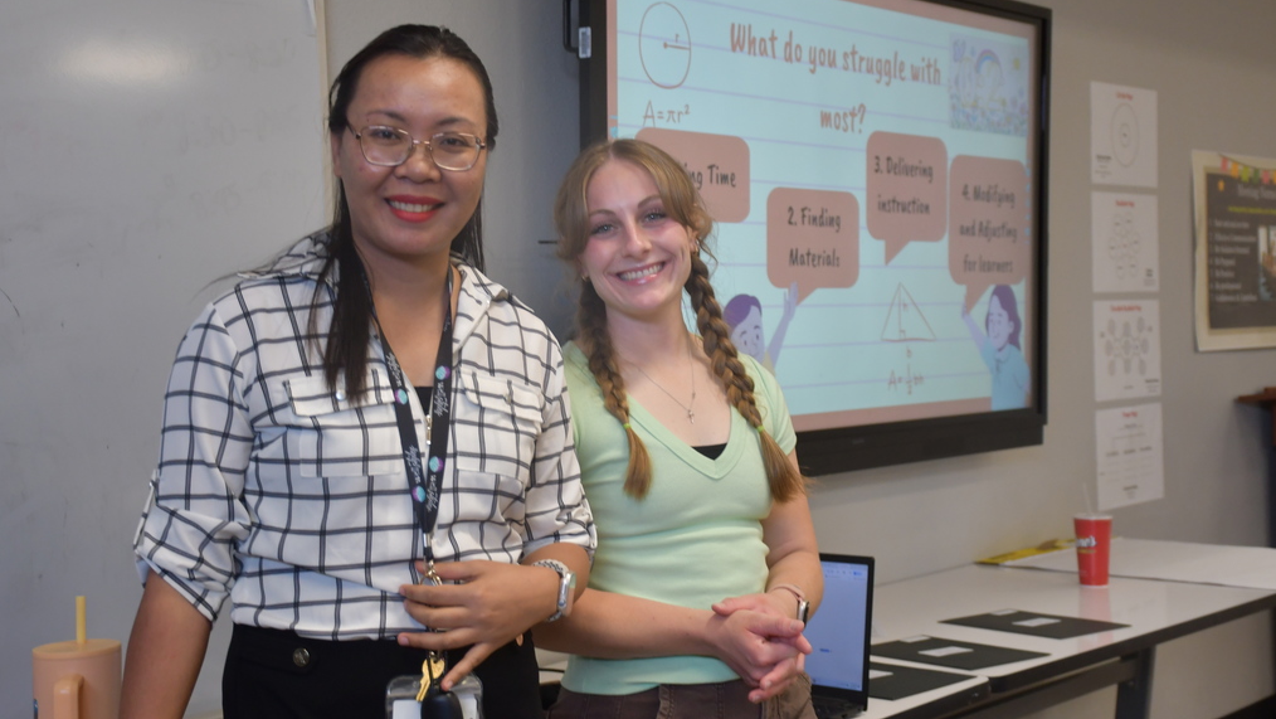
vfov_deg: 21.8
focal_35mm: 55
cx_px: 634
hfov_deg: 37.8
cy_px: 363
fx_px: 1861
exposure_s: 1/125
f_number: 4.2
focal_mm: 35
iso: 900
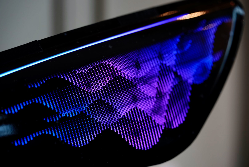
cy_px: 84
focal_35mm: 150
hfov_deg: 13.7
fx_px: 1038
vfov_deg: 9.2
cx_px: 124
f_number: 5
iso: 500
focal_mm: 150
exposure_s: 1/30
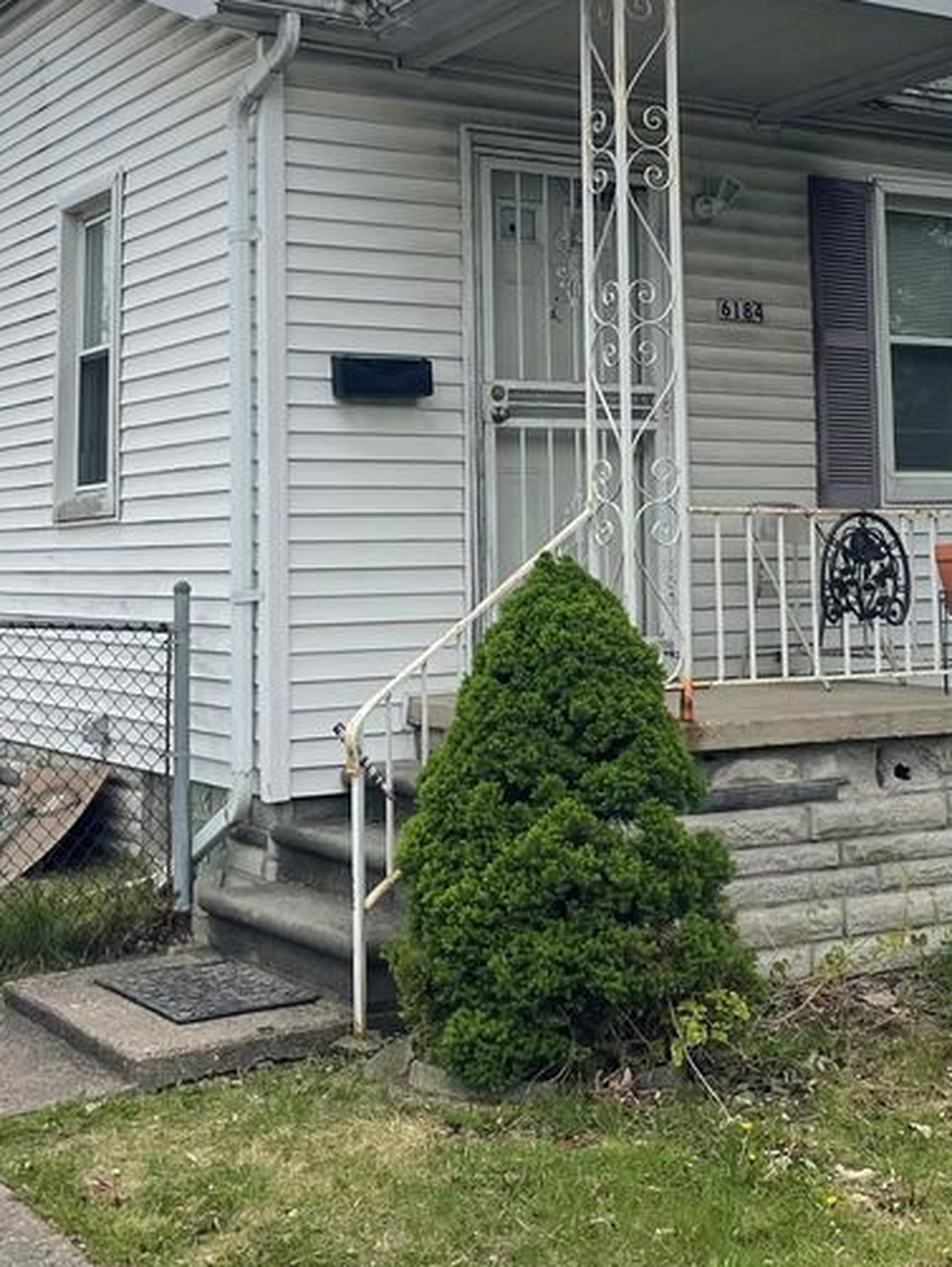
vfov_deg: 35.5
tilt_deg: +6.7
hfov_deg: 27.4
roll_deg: +1.7
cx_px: 619
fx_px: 1942
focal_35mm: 53
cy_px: 356
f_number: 1.6
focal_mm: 4.2
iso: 32
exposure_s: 1/3861
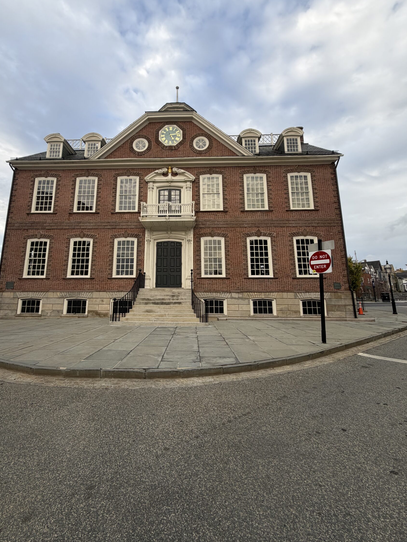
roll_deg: -0.8
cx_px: 181
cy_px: 257
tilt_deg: +10.5
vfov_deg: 94.4
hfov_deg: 77.8
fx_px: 251
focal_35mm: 16
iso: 40
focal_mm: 2.22
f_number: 2.2
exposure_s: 1/248
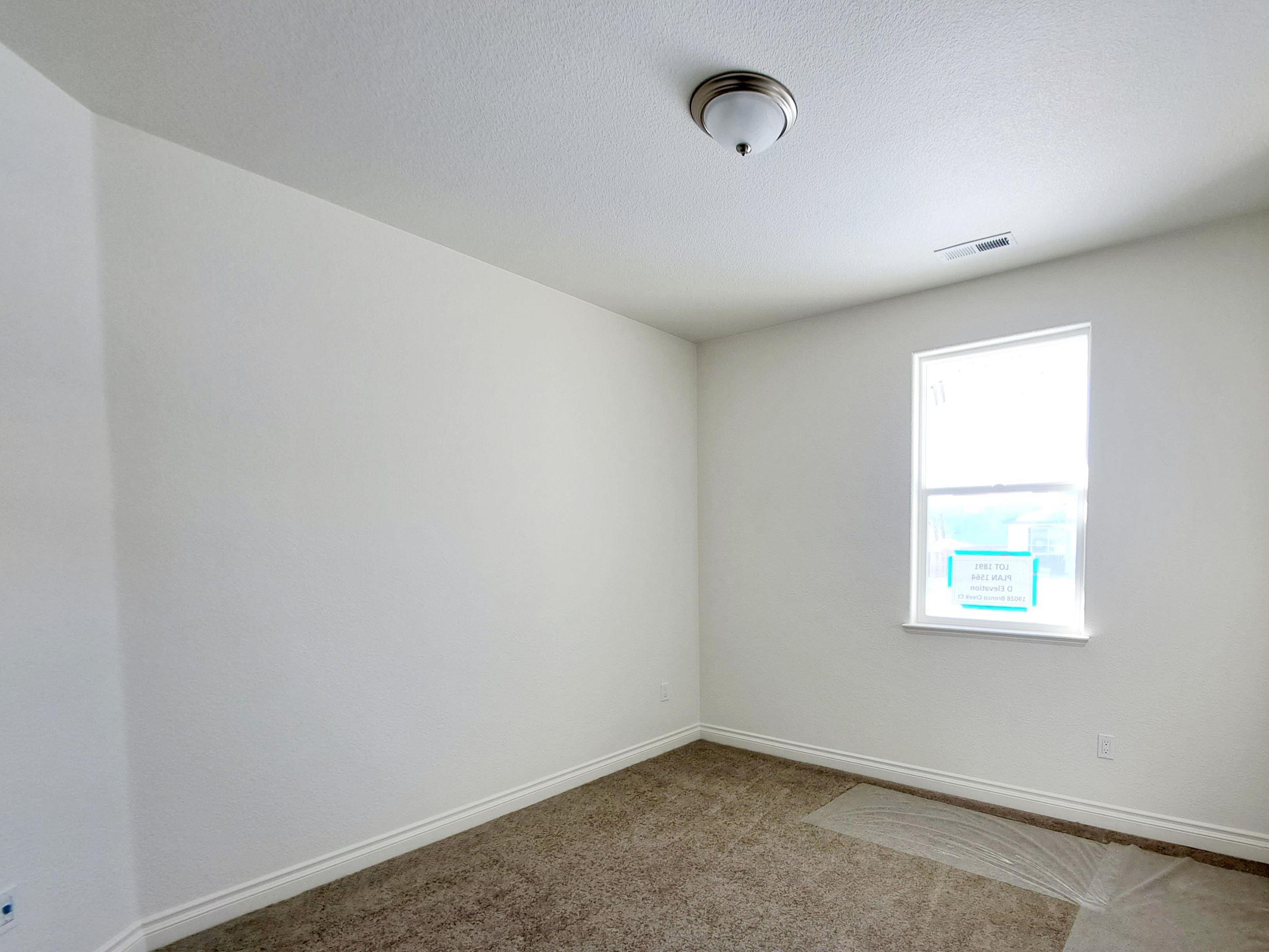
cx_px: 759
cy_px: 570
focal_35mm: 16
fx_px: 587
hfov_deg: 93.3
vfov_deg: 77.2
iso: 50
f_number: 2.2
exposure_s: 1/60.2
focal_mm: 1.74
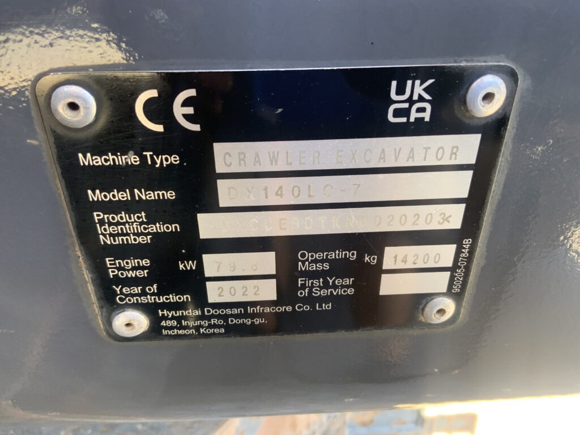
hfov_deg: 61.7
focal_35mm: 29
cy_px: 218
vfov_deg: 48.2
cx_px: 290
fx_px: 486
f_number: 1.8
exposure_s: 1/79
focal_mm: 3
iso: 64
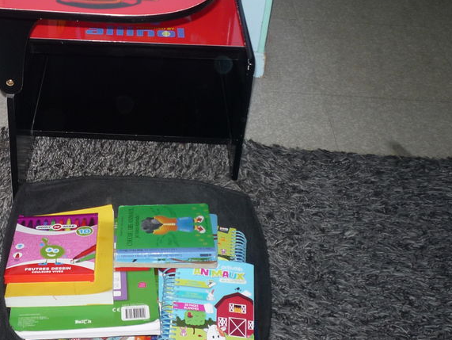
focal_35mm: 56
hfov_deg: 33.5
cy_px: 77
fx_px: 732
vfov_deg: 25.7
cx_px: 103
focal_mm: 5.2
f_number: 3.3
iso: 100
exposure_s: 1/30
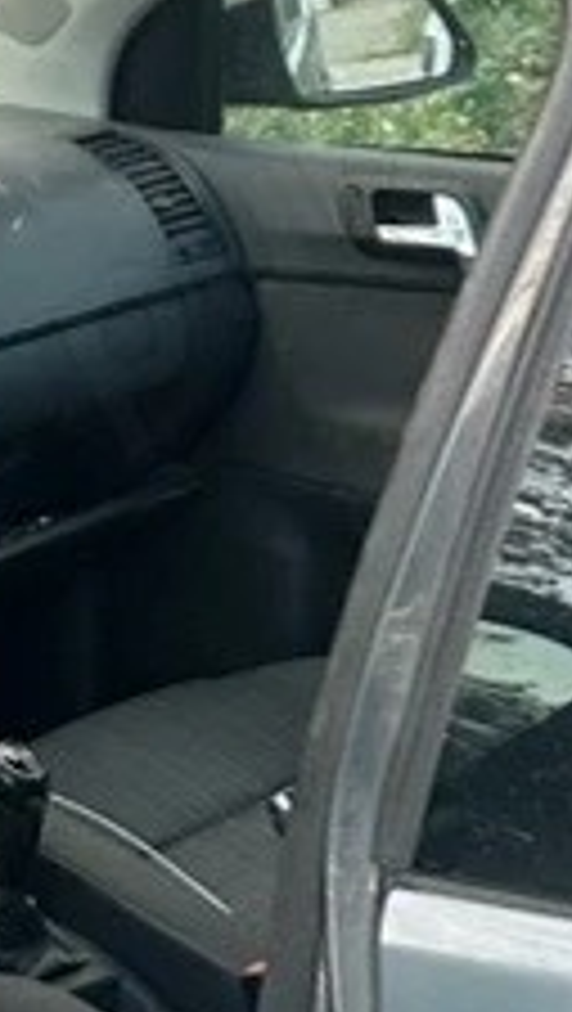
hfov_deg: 7.7
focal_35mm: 155
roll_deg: -1.3
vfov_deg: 13.8
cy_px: 225
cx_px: -338
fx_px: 4168
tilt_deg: -12.1
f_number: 1.78
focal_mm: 6.86
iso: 64
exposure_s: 1/237
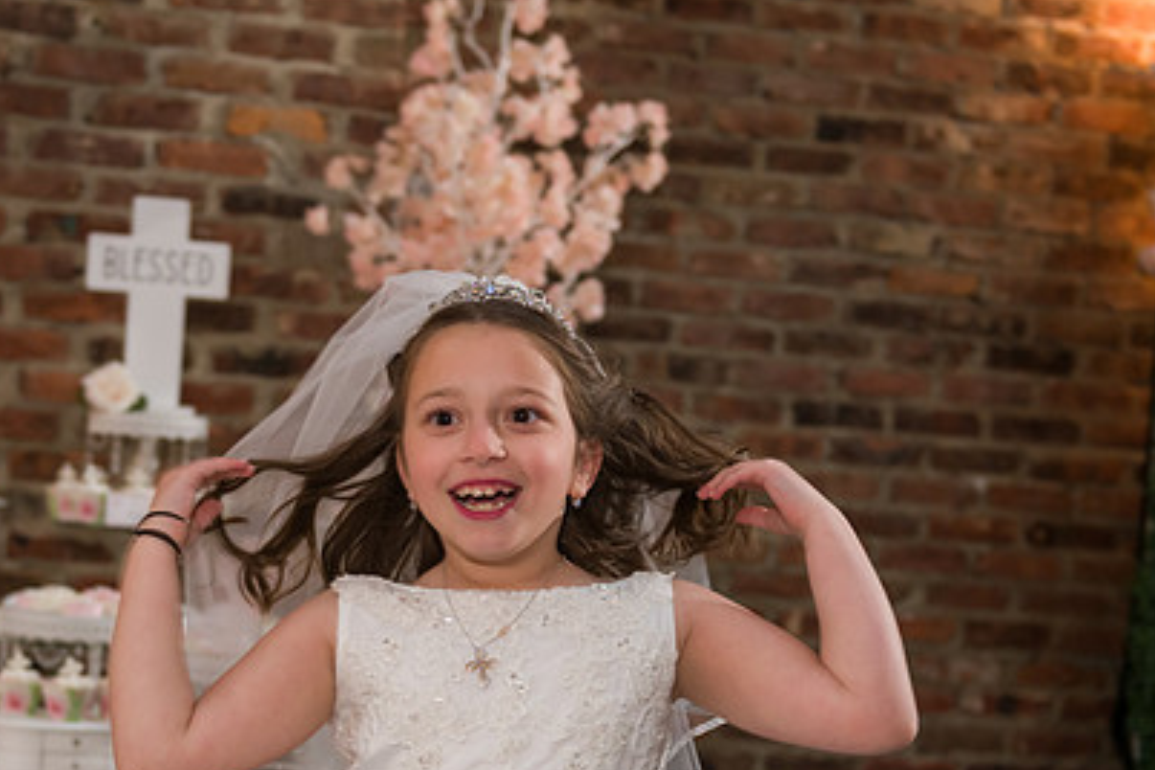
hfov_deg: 30.9
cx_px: 471
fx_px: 2085
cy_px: 516
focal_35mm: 65
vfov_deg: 20.8
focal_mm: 45
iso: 1000
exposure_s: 1/125
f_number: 3.2
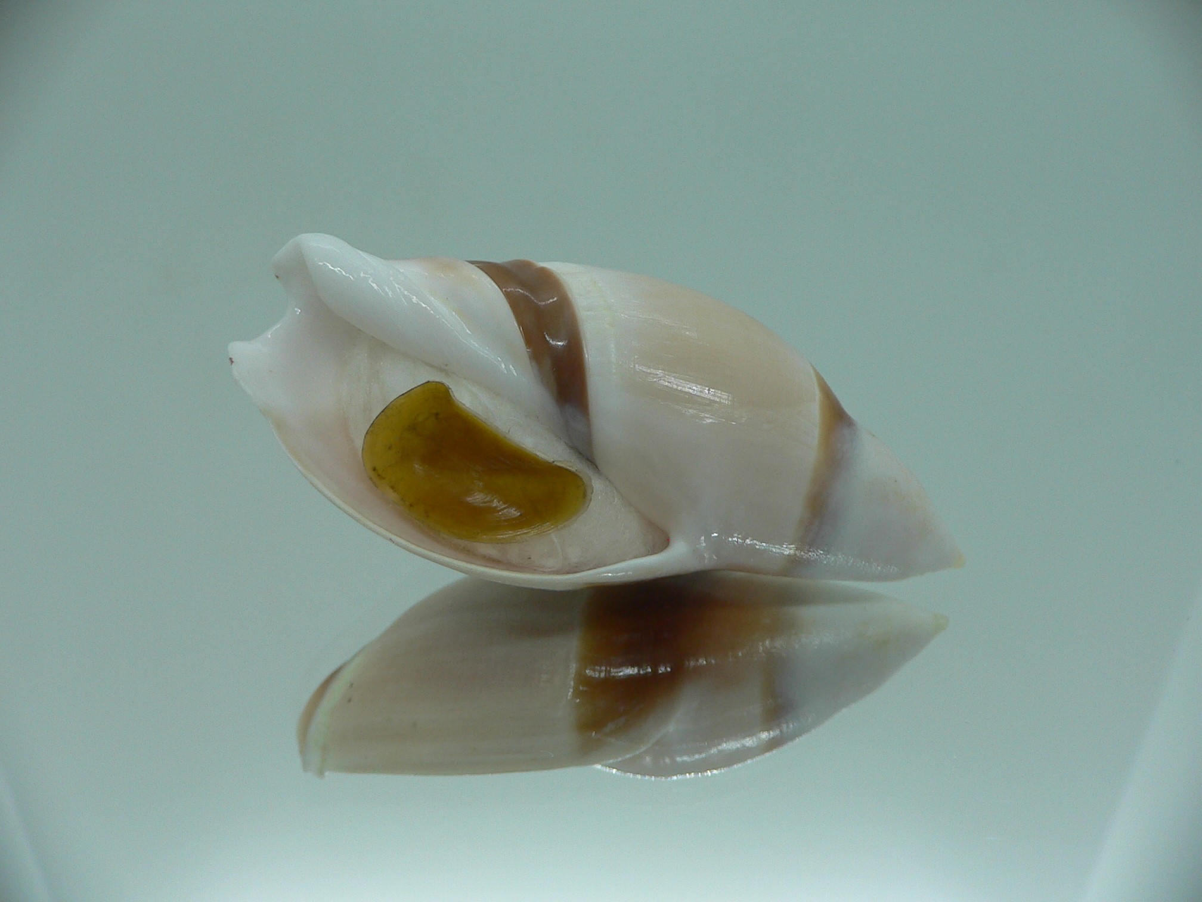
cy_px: 451
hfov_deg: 52.6
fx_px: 1215
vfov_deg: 40.7
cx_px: 601
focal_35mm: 35
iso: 80
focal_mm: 4.6
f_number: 2.8
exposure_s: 1/60
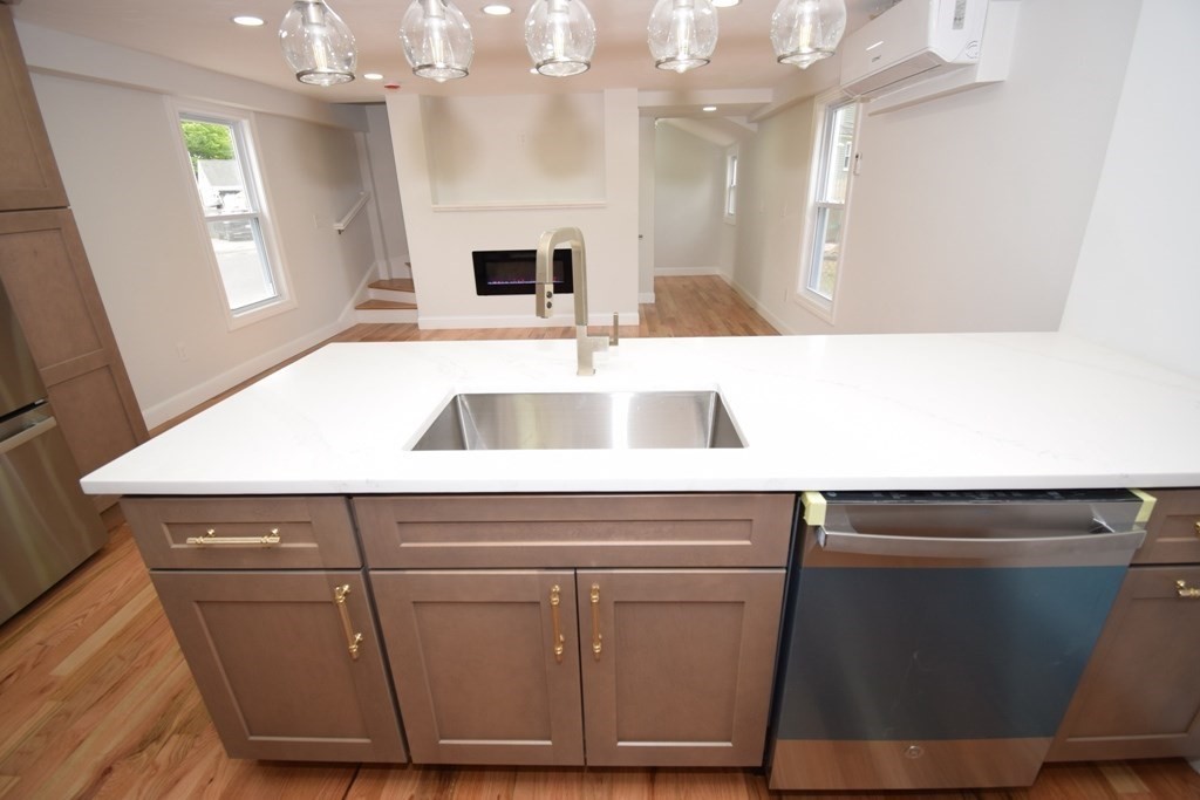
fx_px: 500
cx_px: 600
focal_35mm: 15
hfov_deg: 100.4
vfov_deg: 77.3
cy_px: 400
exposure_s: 1/125
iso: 400
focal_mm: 10
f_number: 5.6
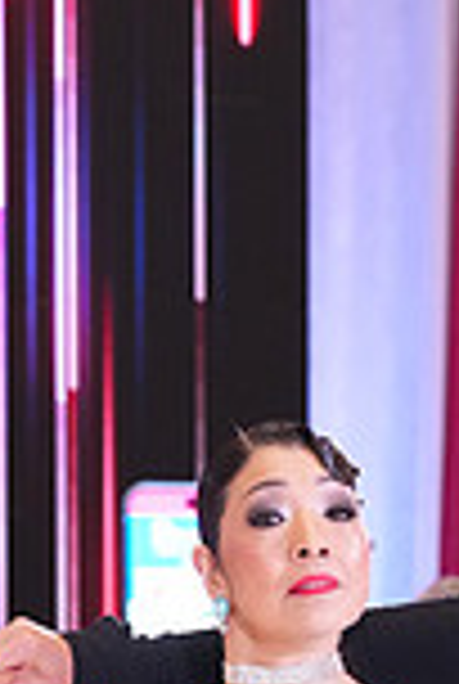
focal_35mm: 415
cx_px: 596
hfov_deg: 3.3
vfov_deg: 4.9
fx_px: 7900
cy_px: 1112
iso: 4000
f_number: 5
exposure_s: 1/200
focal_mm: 109
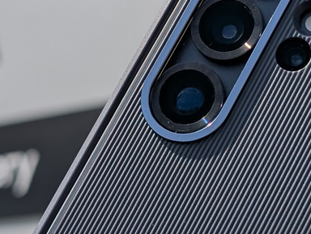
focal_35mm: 120
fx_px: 1079
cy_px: 40
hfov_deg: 16.4
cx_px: 187
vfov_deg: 12.3
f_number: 1.68
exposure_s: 1/2404
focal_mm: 6.9
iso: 22
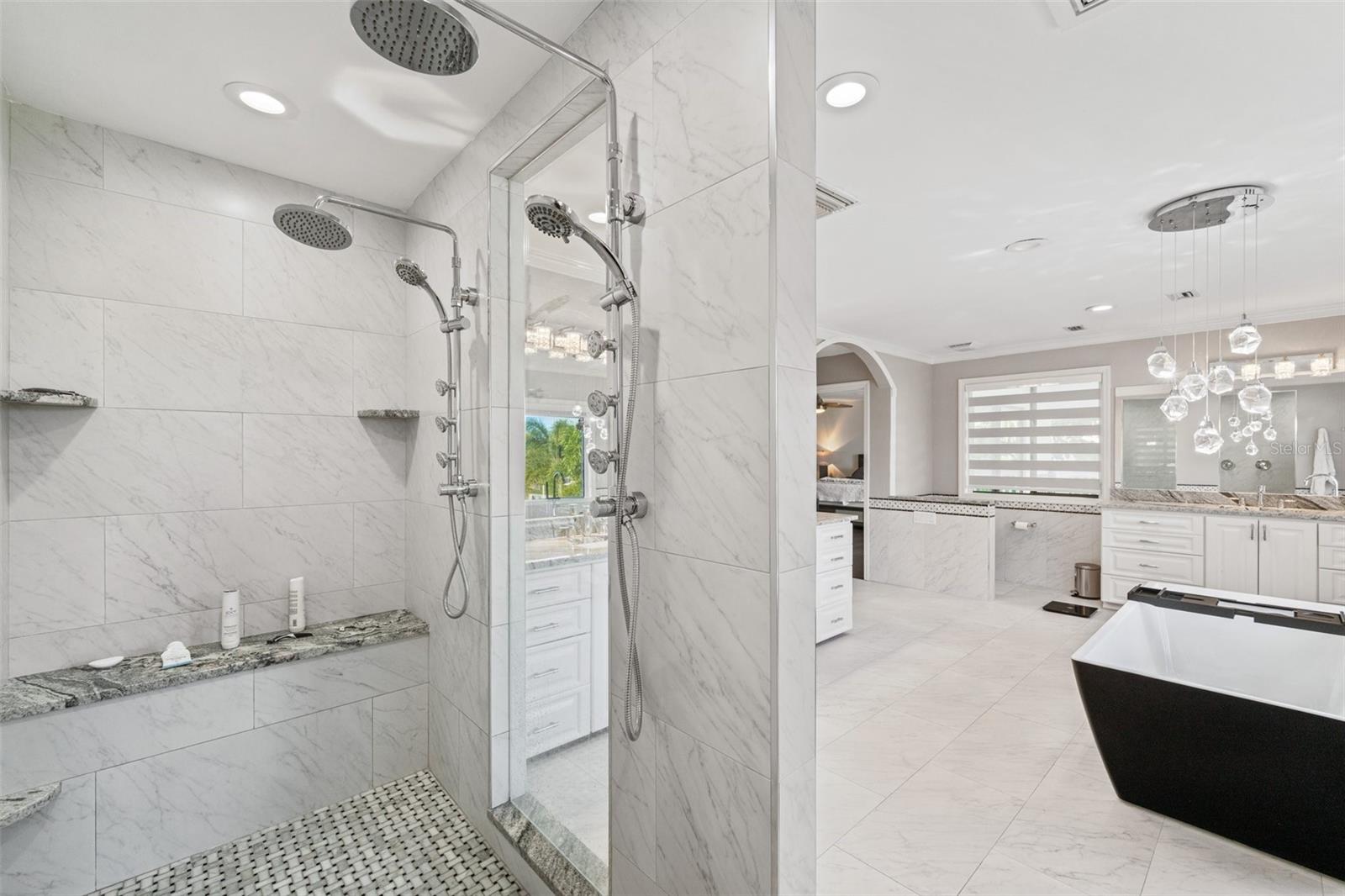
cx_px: 672
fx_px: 560
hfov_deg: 100.4
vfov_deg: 77.3
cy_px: 448
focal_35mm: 15
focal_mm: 15
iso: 160
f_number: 7.1
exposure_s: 1/8
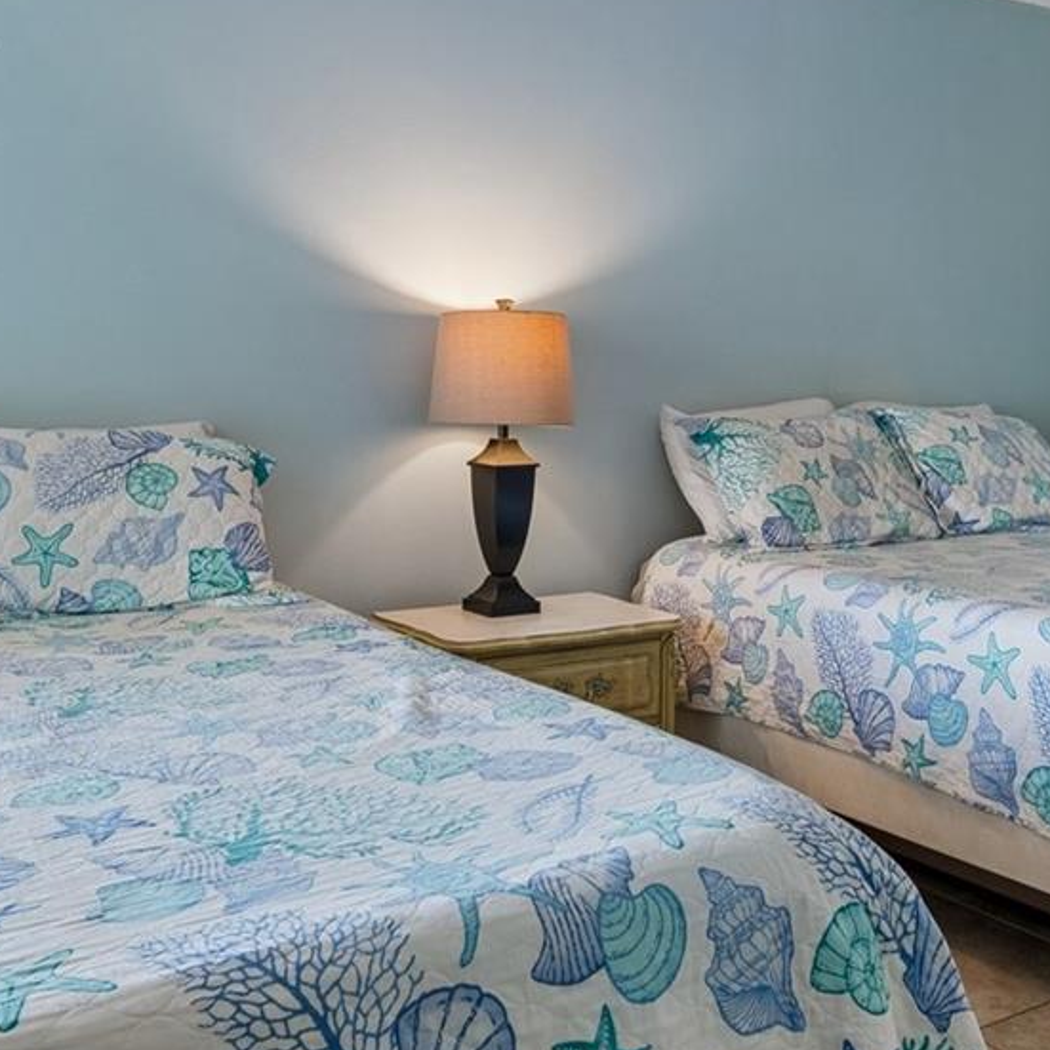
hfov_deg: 44.8
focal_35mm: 37
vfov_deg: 44.7
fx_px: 1270
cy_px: 412
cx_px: 614
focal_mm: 10
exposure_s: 1/13
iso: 100
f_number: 7.1
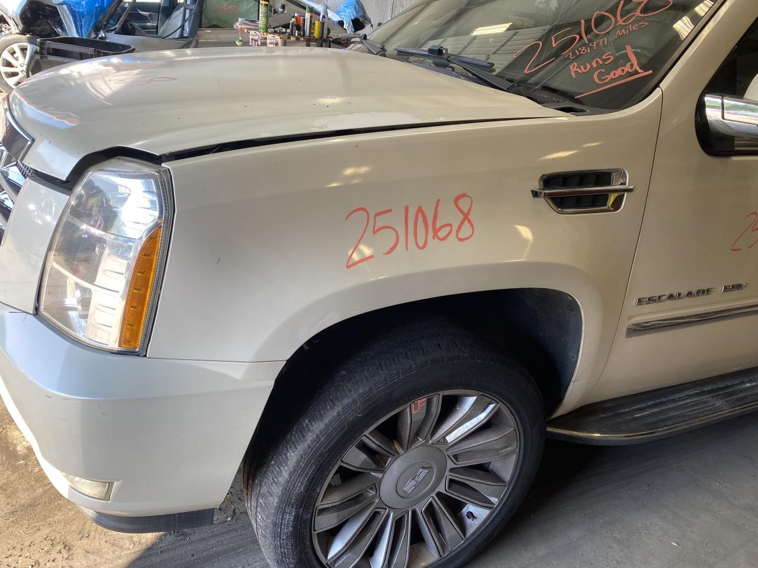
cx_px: 379
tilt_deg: -27.5
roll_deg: -8.8
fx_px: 569
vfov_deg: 53.1
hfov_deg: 67.3
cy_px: 284
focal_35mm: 26
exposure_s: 1/123
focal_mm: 4.25
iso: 32
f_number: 1.8
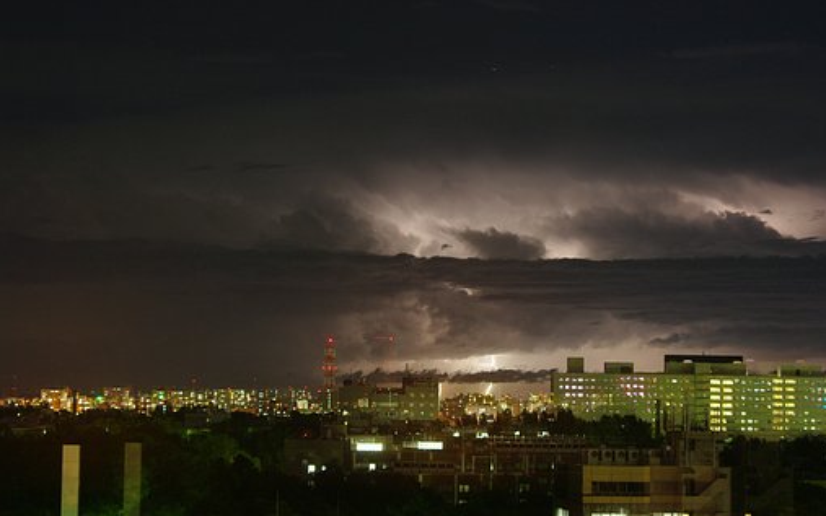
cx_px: 415
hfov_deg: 19.3
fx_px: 2431
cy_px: 247
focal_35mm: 108
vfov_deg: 12.1
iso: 200
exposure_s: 30
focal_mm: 70
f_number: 7.1
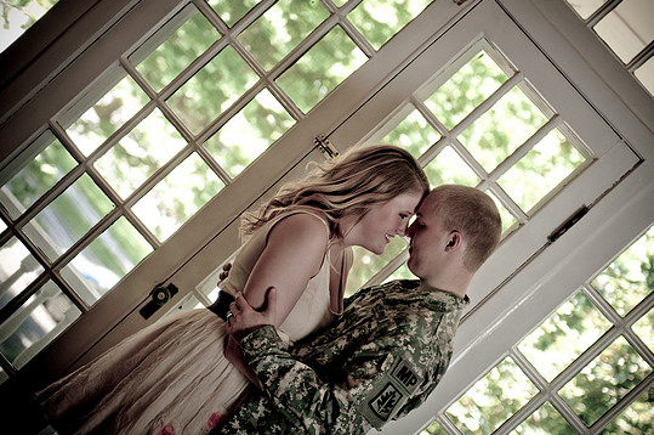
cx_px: 342
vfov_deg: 13.7
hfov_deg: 20.4
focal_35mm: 100
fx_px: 1814
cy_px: 217
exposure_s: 1/125
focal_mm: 62
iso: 200
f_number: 2.8
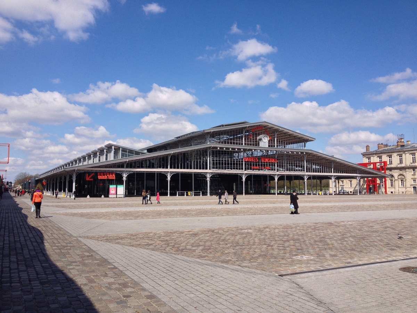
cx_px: 208
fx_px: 422
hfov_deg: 52.6
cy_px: 156
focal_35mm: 35
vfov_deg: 40.7
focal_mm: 4.28
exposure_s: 1/2123
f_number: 2.4
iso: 50
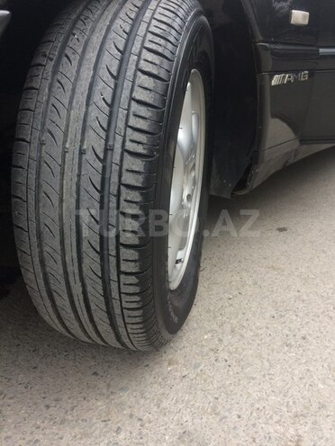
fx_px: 374
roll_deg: -0.5
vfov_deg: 61.7
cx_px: 168
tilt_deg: -24.2
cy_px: 223
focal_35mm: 29
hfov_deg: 48.2
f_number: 2.2
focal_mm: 4.15
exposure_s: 1/33
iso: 40
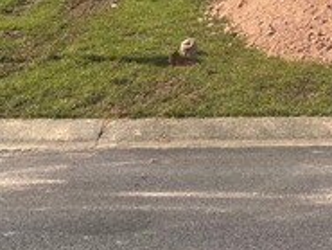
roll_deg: +1.3
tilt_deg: +5.2
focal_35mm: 90
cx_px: 312
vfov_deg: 15.3
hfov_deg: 21.2
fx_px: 864
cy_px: -117
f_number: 1.6
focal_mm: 5.96
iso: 50
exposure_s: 1/2778
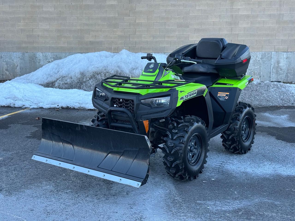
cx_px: 148
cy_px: 110
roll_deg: +0.5
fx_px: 409
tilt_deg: -8.9
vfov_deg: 30.3
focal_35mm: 48
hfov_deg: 39.7
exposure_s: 1/558
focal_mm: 6.76
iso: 64
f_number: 1.78
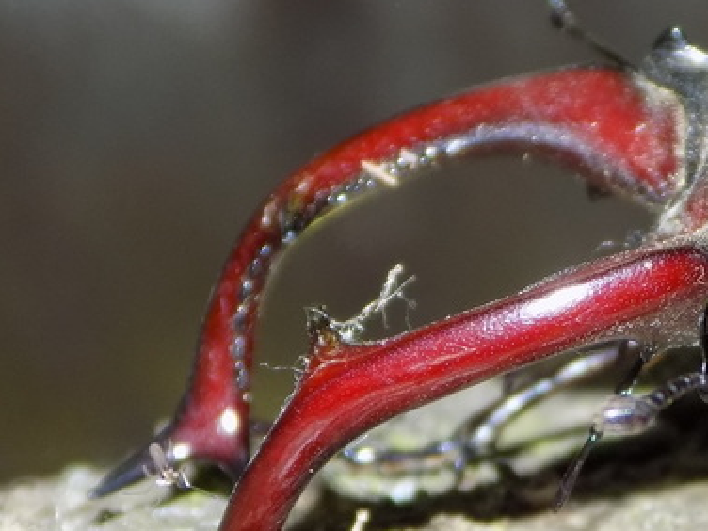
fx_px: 5481
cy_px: 284
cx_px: 620
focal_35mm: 268
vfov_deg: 5.5
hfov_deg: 7.4
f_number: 4.8
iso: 200
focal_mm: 20.9
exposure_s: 1/30
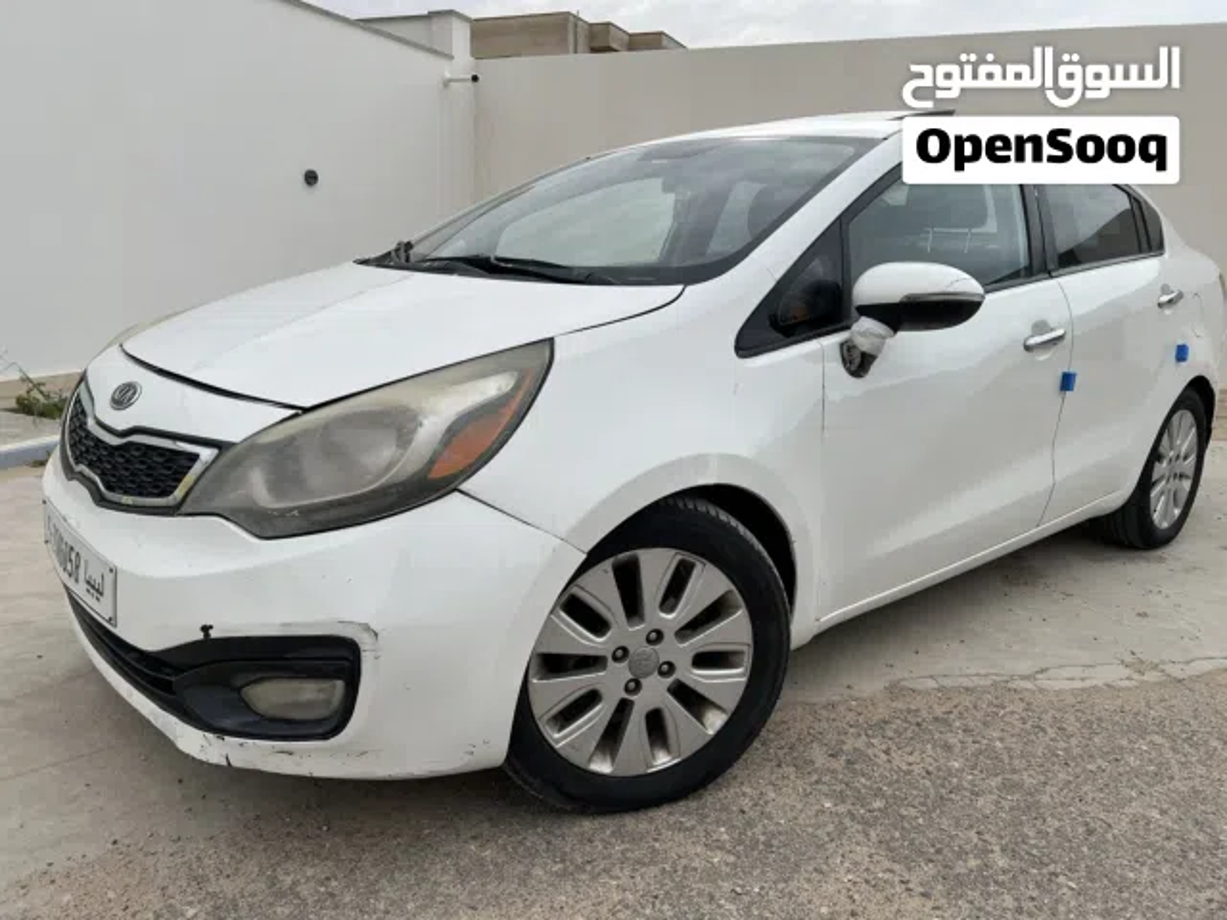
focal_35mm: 26
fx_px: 922
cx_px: 614
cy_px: 460
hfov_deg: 67.3
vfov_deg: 53.1
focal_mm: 5.7
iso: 50
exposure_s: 1/2571
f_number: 1.5
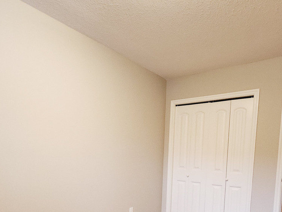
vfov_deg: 48.4
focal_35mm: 27
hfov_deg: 65.3
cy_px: 171
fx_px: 220
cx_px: 136
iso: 320
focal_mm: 1.74
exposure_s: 1/40
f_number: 2.2
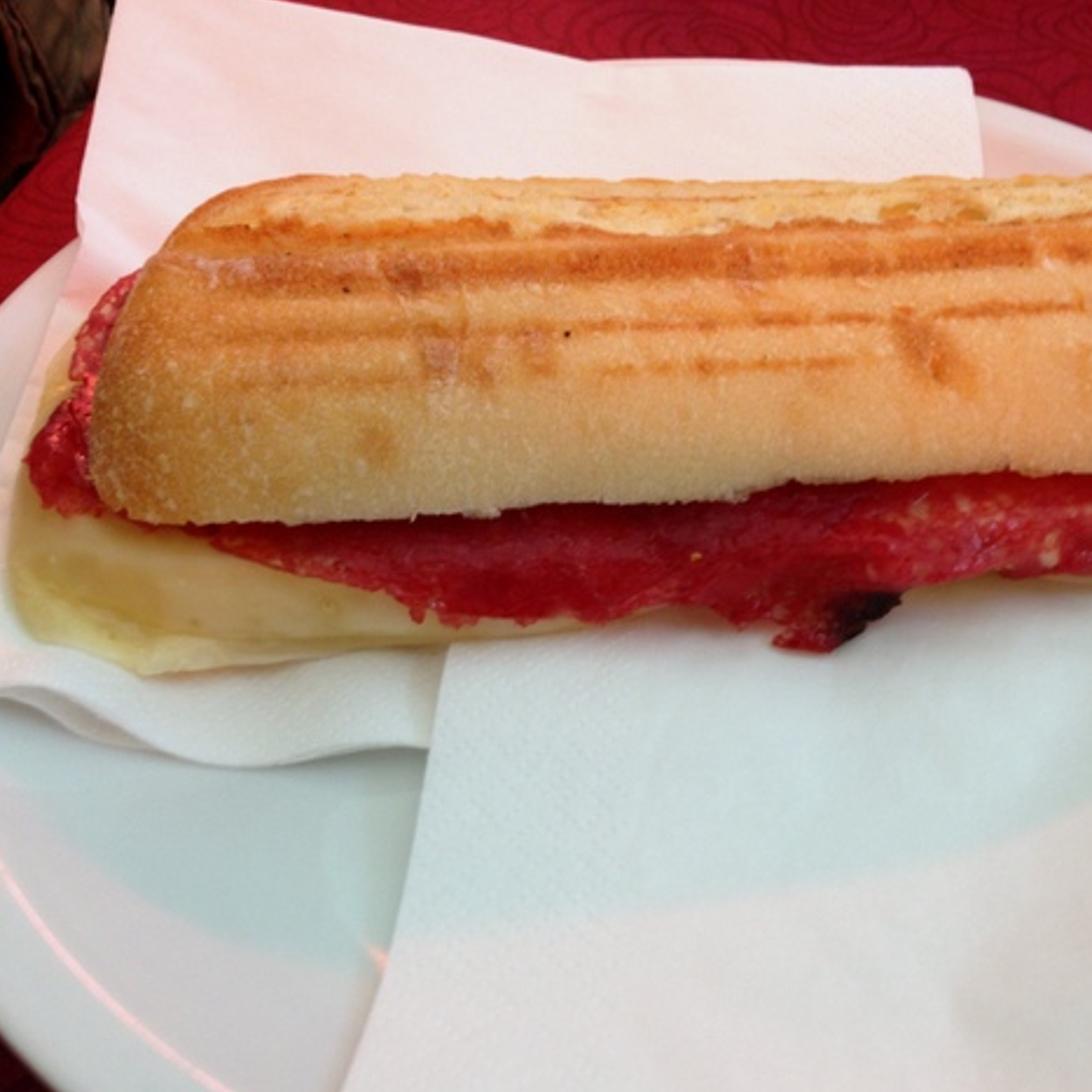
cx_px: 706
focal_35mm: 40
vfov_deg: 41.9
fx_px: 1428
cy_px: 554
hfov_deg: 41.4
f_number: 2.4
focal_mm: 4.12
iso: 80
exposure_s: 1/20
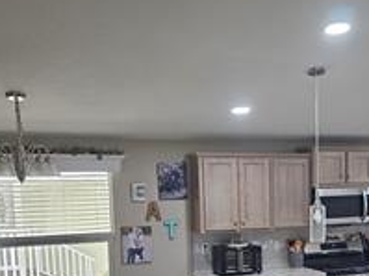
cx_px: 274
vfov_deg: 26.9
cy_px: 257
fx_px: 554
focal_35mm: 52
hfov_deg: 36.0
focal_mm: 6.3
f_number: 1.7
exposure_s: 1/120
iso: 320
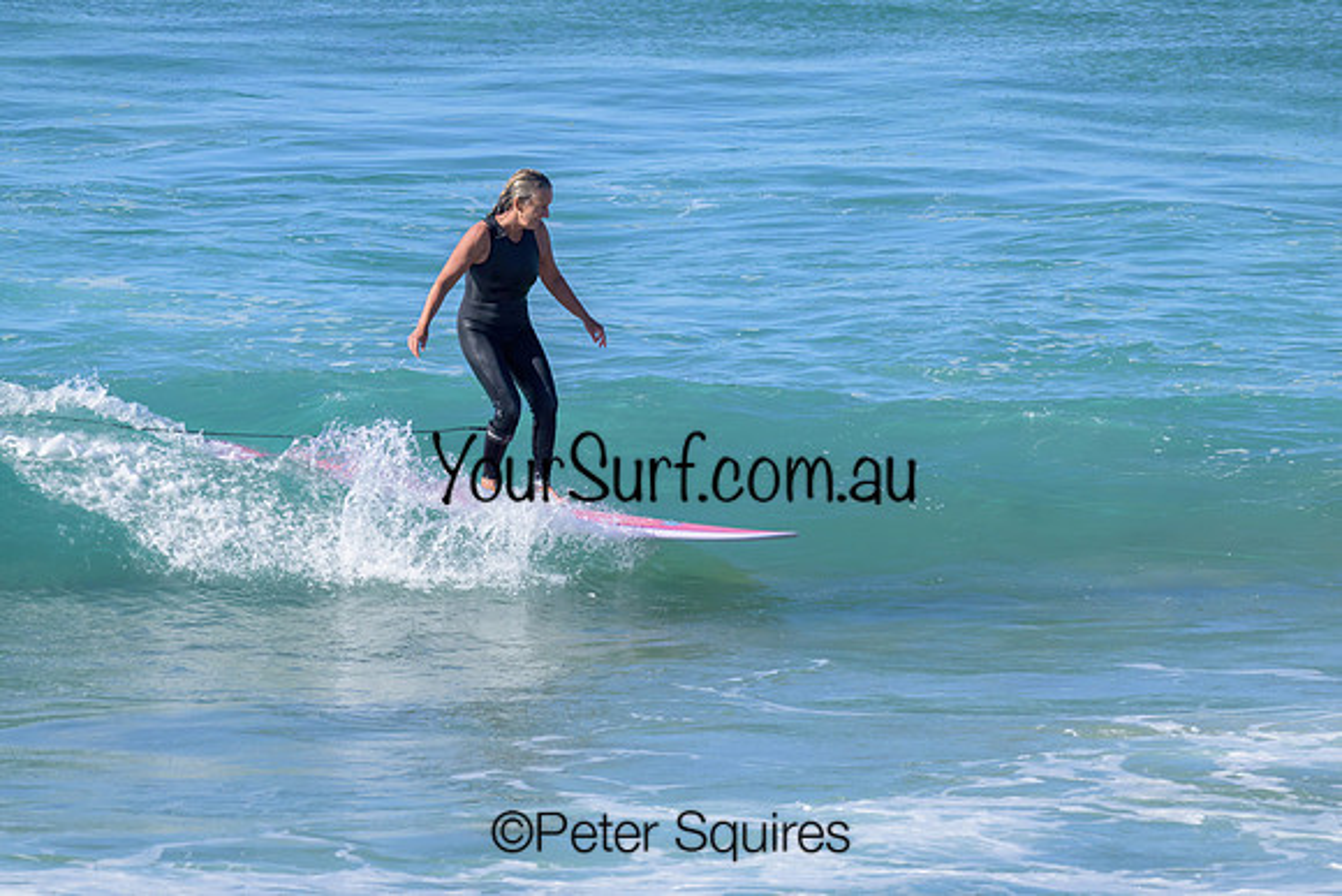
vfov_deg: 2.2
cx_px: 658
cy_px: 367
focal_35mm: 625
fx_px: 23288
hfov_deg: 3.3
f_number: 10
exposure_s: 1/1250
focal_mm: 460
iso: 560
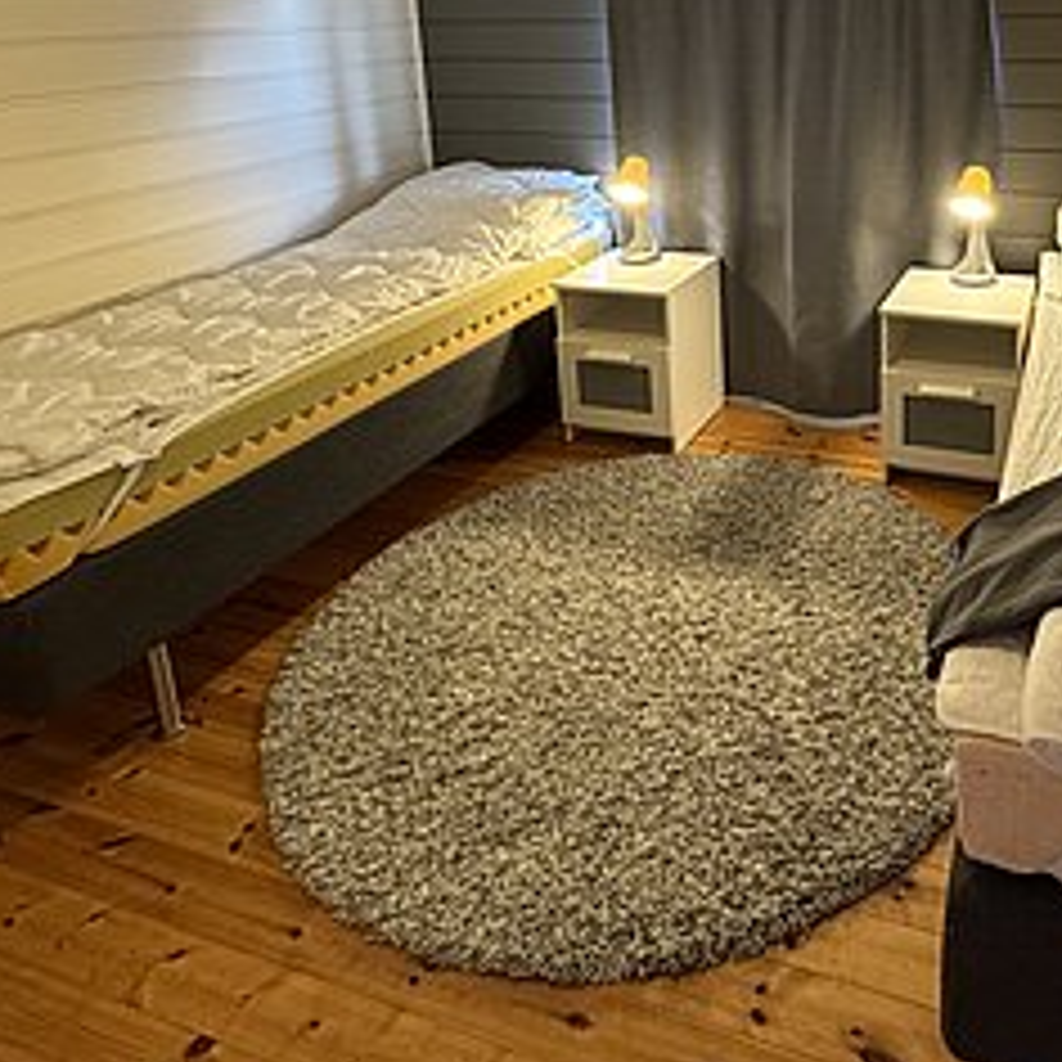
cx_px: 812
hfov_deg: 54.3
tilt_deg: -10.9
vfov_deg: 53.0
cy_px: 194
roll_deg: +1.4
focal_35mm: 28
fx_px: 972
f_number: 2.2
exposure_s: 1/50
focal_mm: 2.22
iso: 250
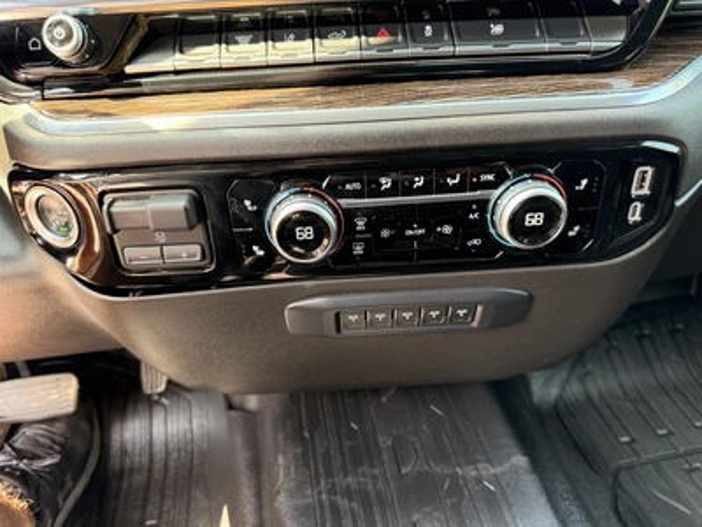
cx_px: 351
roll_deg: +2.2
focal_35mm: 24
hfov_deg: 71.6
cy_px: 264
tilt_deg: -30.8
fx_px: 487
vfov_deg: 56.8
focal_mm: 6.76
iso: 200
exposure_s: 1/98
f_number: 1.78
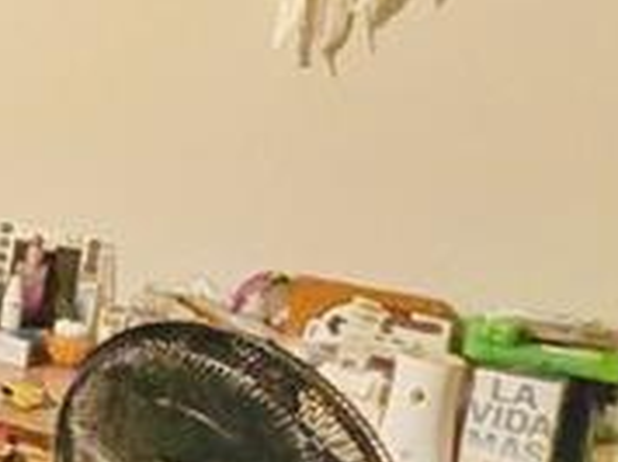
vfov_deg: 15.9
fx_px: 1640
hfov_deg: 14.0
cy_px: 102
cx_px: -903
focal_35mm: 92
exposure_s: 1/30
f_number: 2.2
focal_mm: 2.22
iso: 145
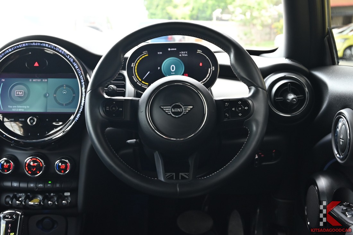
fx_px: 461
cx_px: 176
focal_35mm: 47
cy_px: 118
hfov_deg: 41.9
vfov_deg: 28.6
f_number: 5.6
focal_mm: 31.5
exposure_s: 1/45
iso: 800
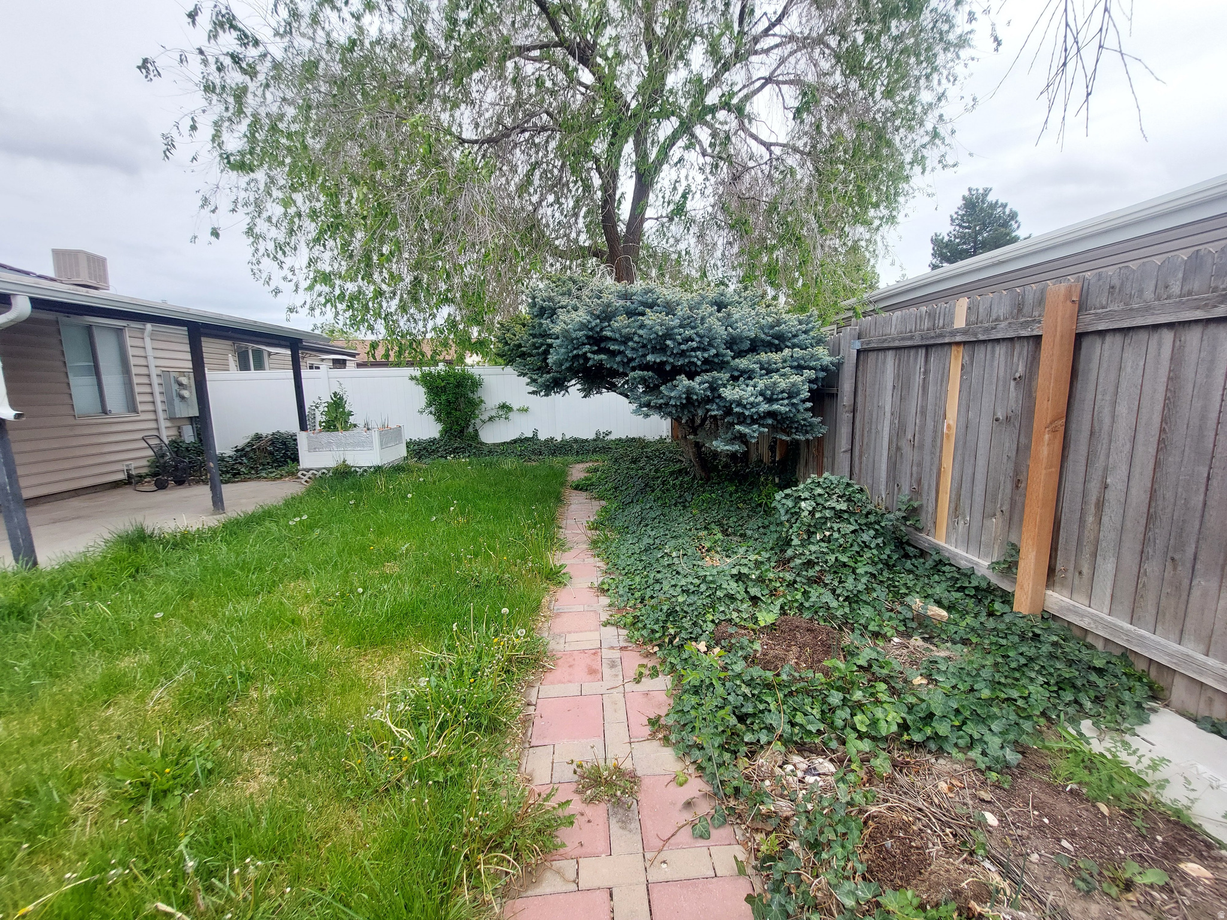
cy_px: 460
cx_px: 614
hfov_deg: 106.2
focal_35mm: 13
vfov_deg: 89.9
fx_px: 461
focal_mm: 1.74
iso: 50
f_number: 2.2
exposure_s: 1/509
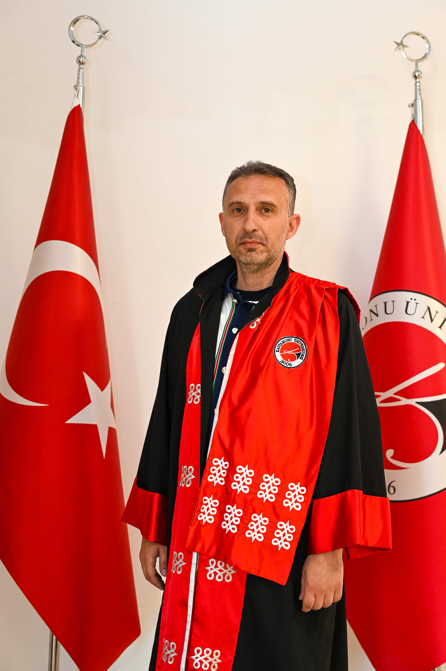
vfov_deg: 39.6
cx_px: 223
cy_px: 336
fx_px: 930
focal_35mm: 50
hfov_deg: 27.0
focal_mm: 50
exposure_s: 1/60
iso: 560
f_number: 4
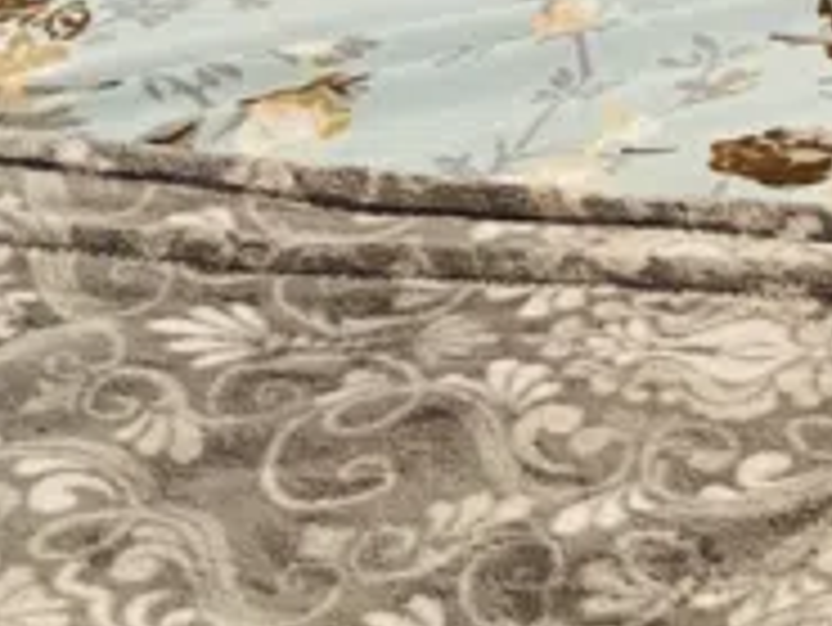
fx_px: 2165
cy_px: 50
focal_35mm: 90
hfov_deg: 19.3
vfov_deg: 16.2
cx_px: 1214
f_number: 1.8
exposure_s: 1/60
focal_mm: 4.25
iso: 500
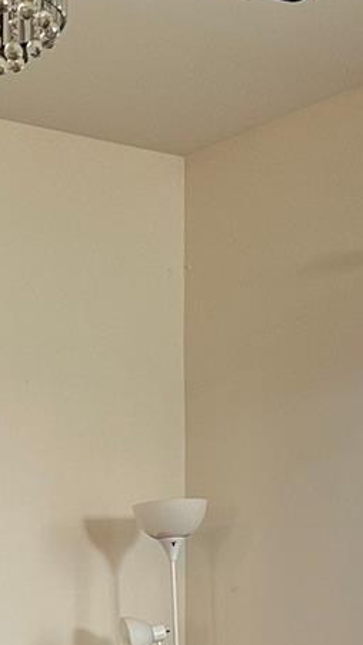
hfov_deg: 13.6
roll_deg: +0.5
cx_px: 101
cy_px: 872
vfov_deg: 21.3
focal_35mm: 89
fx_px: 1522
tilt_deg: -8.6
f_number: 1.78
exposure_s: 1/60
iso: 160
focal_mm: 6.86
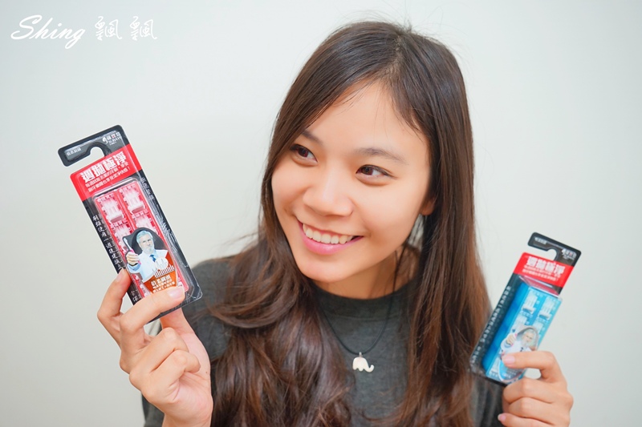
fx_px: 677
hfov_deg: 50.7
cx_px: 321
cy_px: 214
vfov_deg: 35.0
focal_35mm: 38
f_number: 4
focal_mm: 38
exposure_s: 1/20
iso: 800
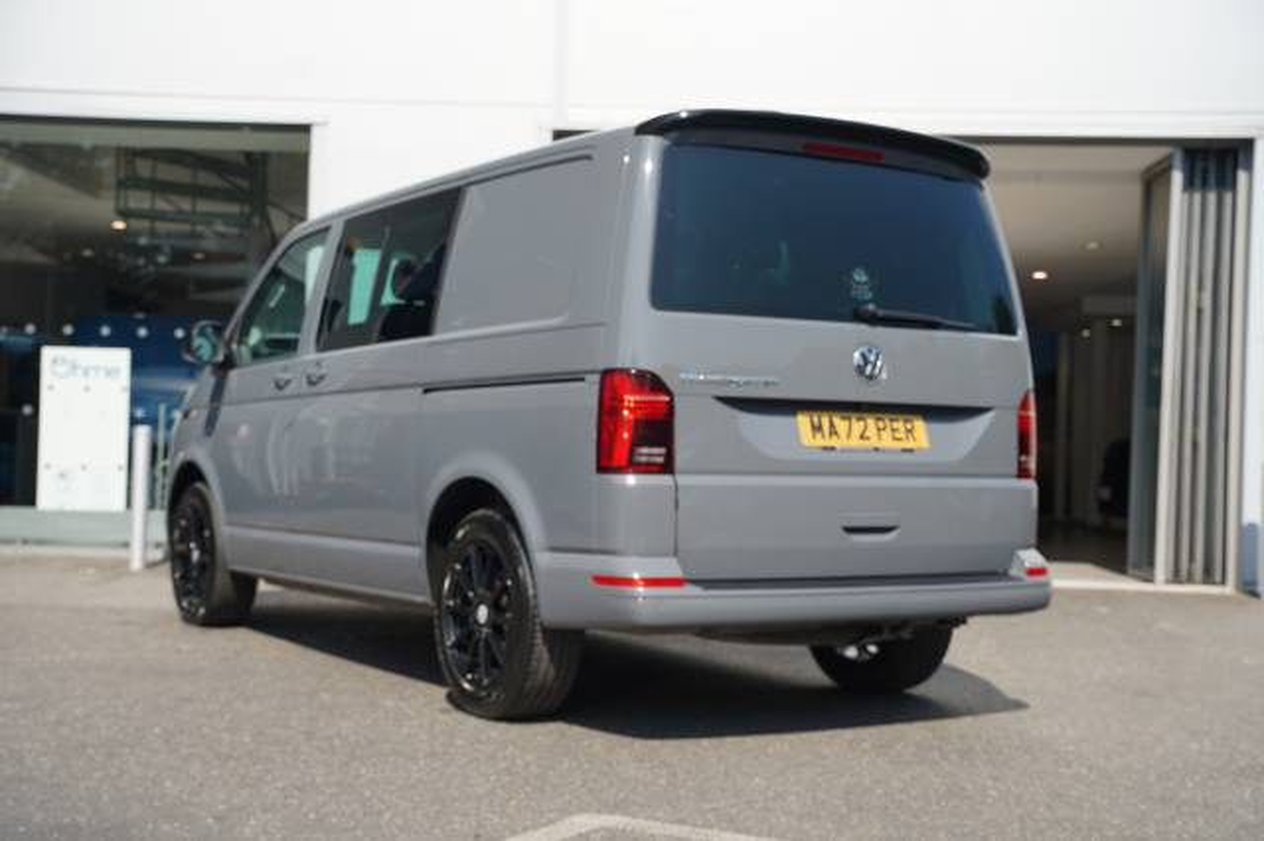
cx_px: 632
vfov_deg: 28.3
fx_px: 1670
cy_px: 420
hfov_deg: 41.4
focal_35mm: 48
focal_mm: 47.6
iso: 100
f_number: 4.5
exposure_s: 1/250
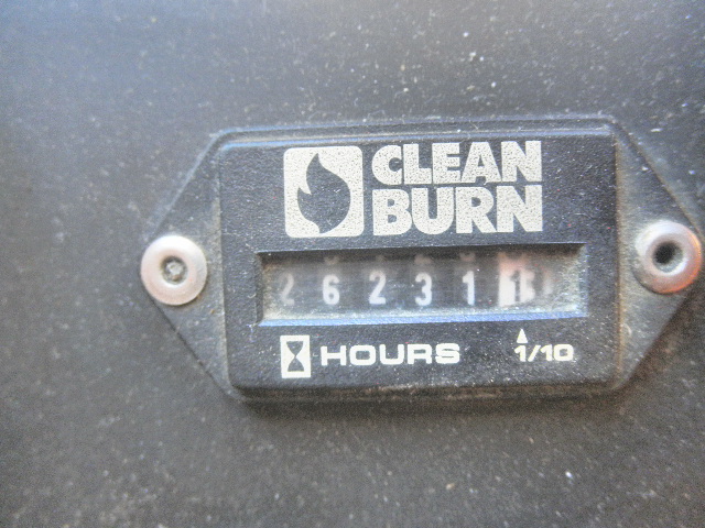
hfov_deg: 63.4
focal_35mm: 28
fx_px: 570
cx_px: 352
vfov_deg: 49.7
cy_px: 264
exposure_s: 1/30
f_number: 3
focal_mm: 5
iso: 200
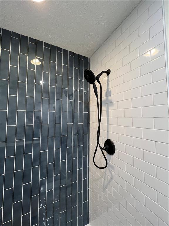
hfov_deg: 89.9
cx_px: 84
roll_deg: +0.5
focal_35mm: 13
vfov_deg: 106.2
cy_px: 113
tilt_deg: +2.8
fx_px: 85
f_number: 1.8
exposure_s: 1/60
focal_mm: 1.57
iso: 160
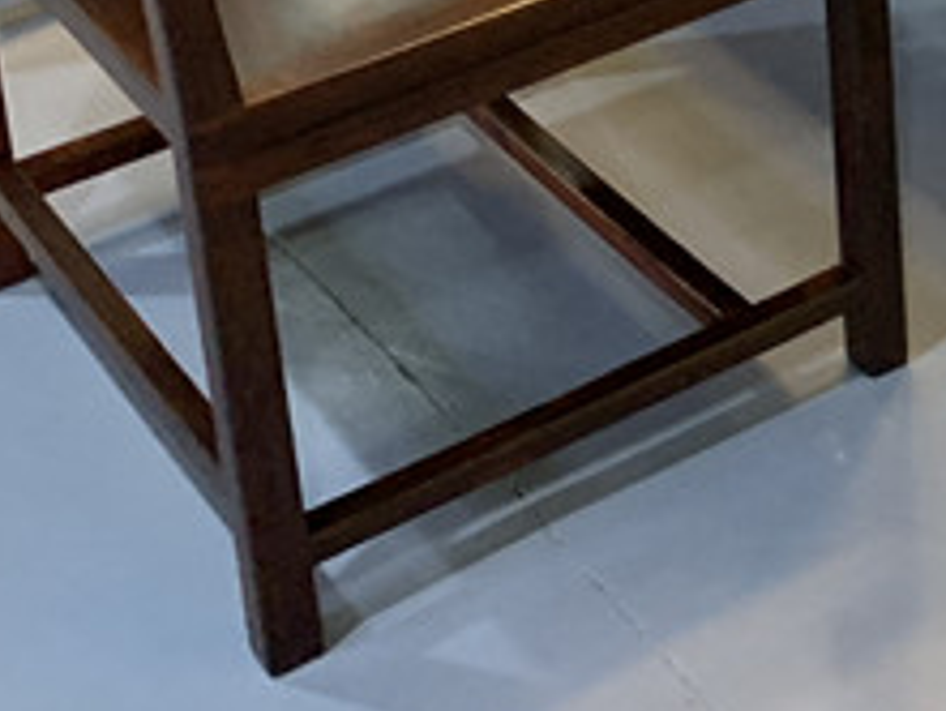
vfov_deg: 12.7
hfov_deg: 17.5
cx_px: 1194
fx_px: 2898
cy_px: -563
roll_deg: +1.8
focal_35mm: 106
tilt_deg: -17.8
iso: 400
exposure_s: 1/40
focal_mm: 4.25
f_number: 1.8
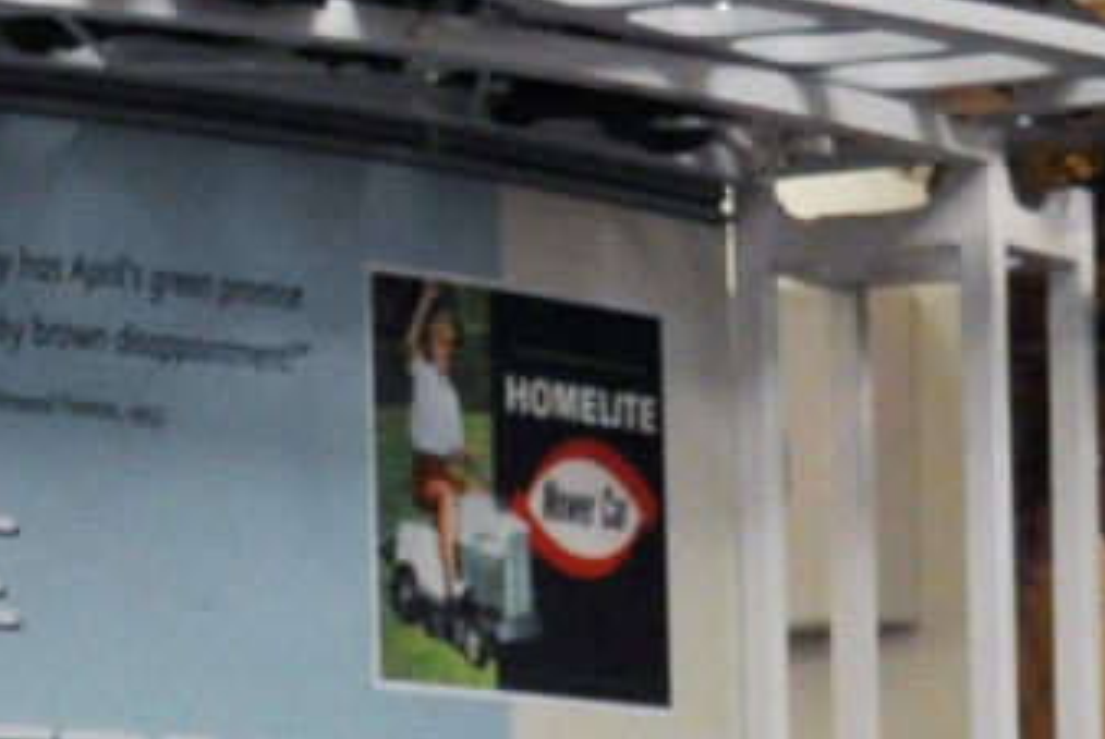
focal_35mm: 329
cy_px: 2083
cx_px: -817
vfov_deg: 4.1
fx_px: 10100
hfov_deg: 6.1
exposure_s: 1/125
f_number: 4.5
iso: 800
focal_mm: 29
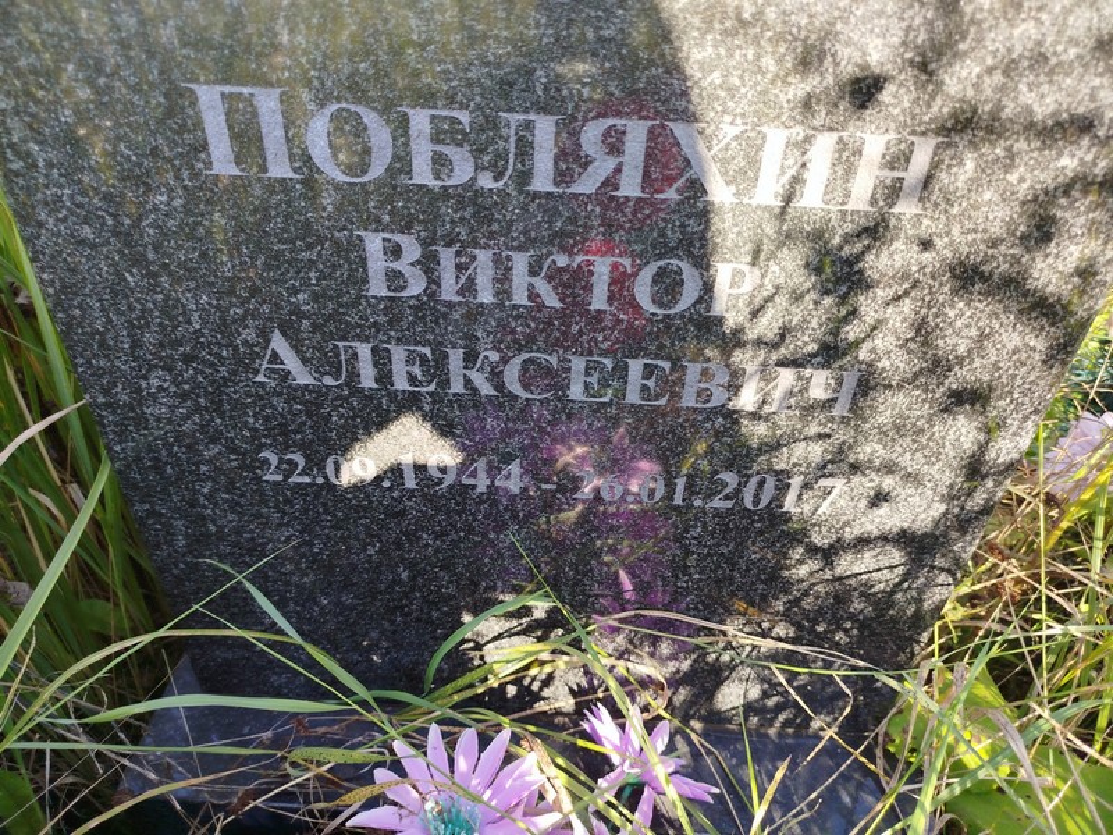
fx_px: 772
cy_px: 418
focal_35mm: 24
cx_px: 556
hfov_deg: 71.6
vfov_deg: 56.8
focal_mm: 5.31
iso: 50
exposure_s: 1/123
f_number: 1.7
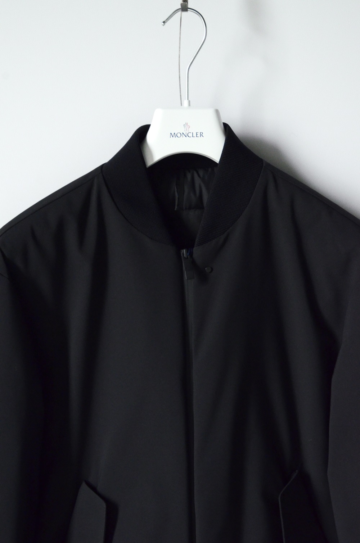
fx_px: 791
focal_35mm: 52
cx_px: 180
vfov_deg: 37.9
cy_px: 272
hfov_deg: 25.6
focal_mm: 35
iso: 2000
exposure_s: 1/13
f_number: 7.1
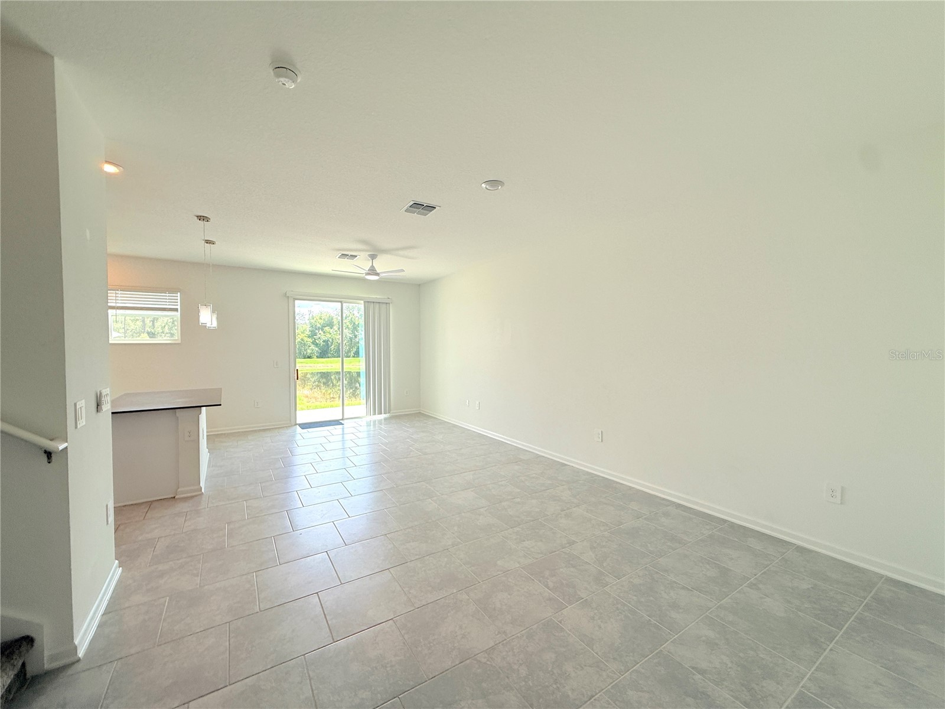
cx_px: 472
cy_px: 354
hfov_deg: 102.1
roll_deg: +0.3
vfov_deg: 85.7
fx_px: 382
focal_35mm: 14
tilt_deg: -3.9
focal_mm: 2.22
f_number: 2.2
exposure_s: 1/233
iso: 64
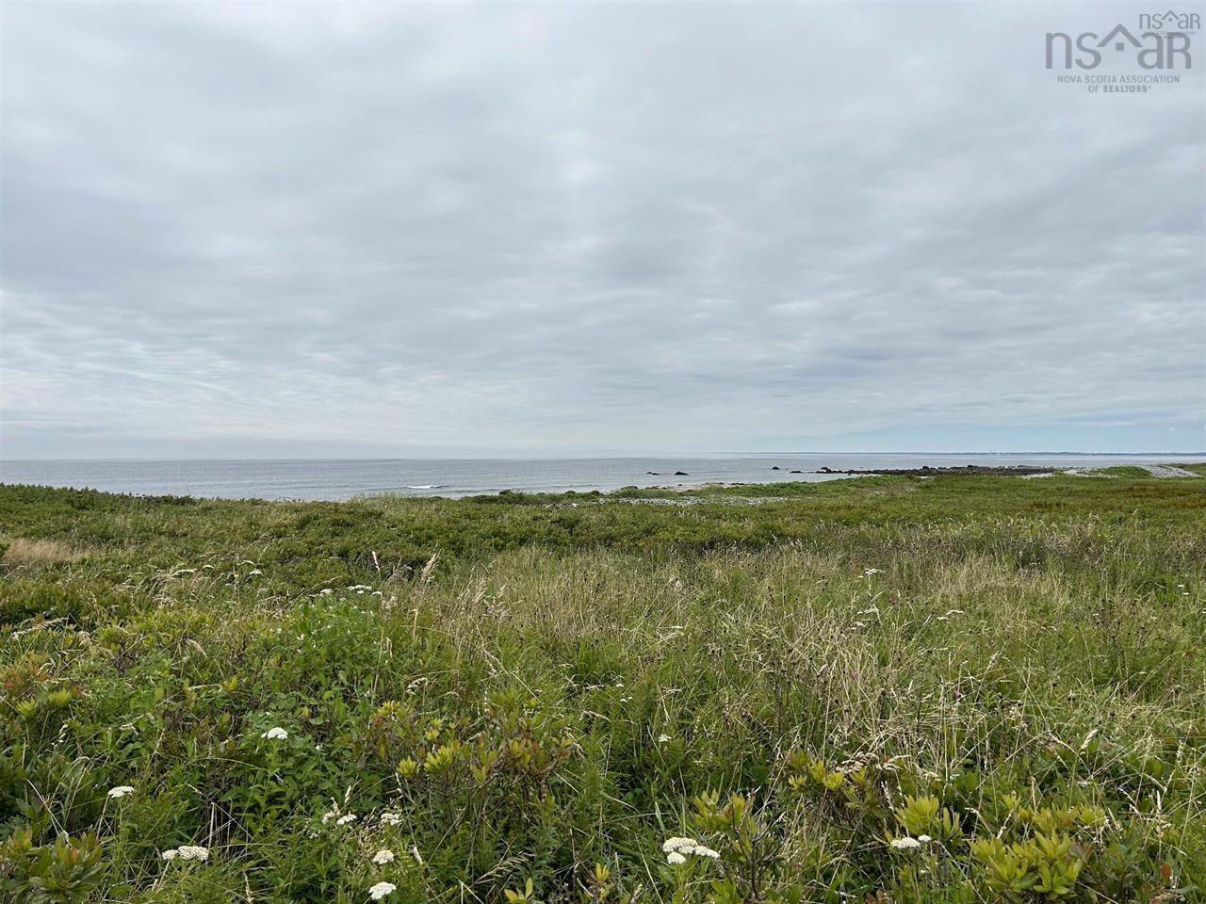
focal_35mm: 26
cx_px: 603
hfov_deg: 67.3
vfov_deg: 53.1
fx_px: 906
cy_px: 452
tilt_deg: +1.2
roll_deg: +0.6
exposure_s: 1/9434
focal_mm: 5.7
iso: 50
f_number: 1.5
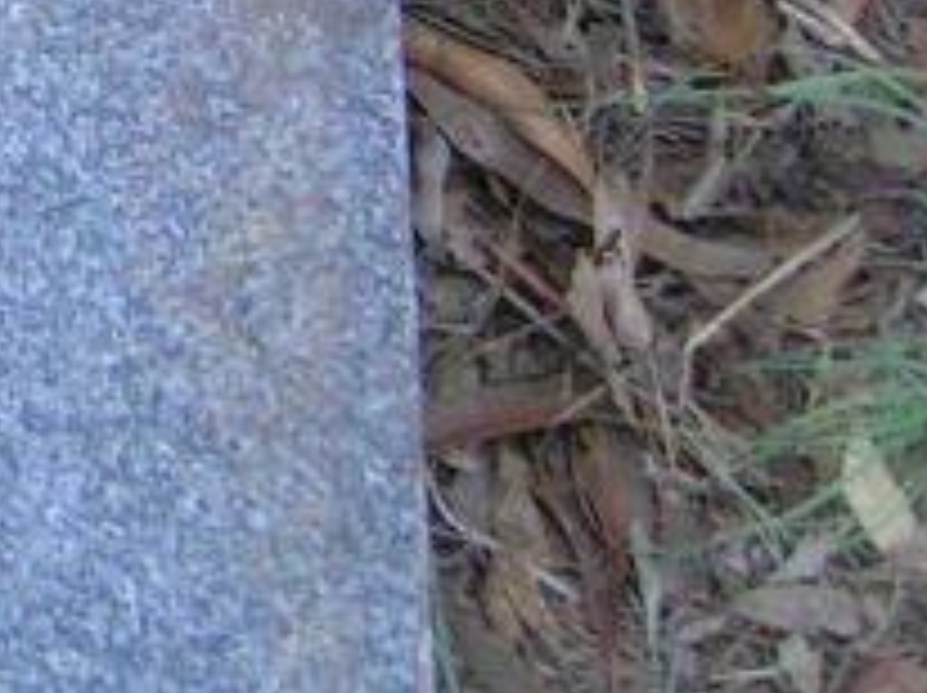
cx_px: -785
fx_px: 4253
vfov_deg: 9.0
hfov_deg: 11.5
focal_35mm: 159
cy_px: -441
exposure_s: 1/56
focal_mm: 6.1
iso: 50
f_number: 2.9
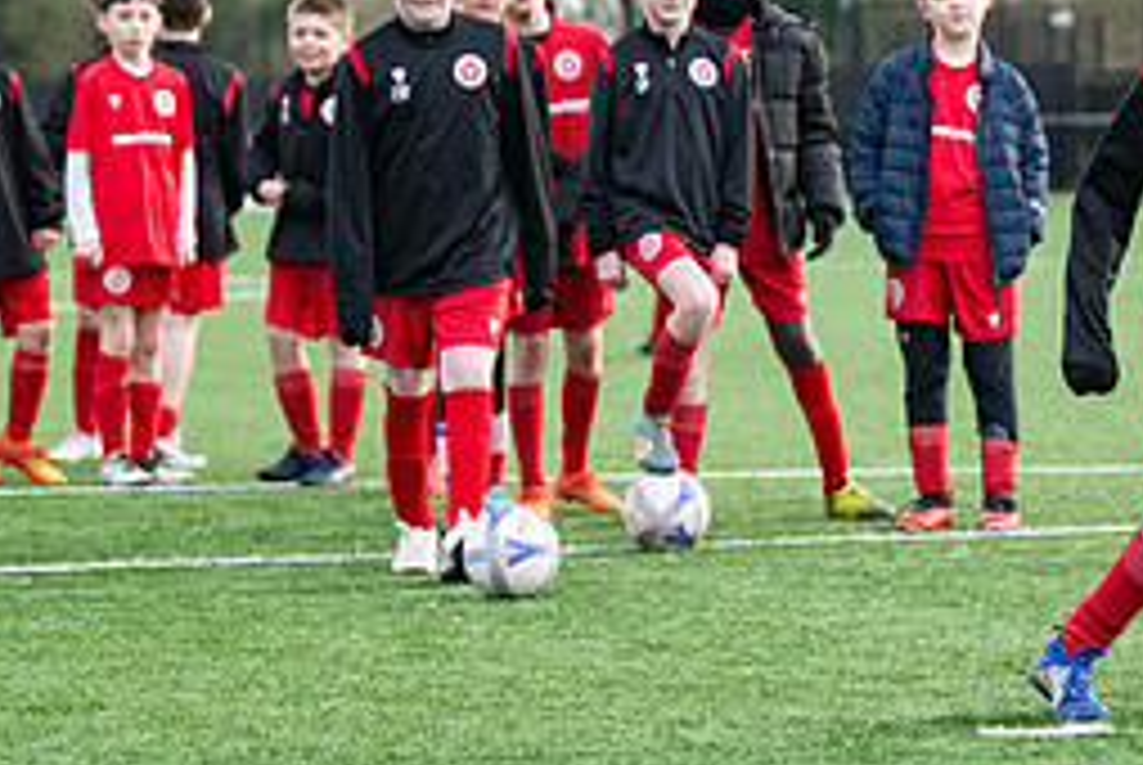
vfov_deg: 6.0
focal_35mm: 228
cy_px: 214
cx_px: 760
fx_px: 7247
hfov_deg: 9.0
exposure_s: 1/2500
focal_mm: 100
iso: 2000
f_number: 4
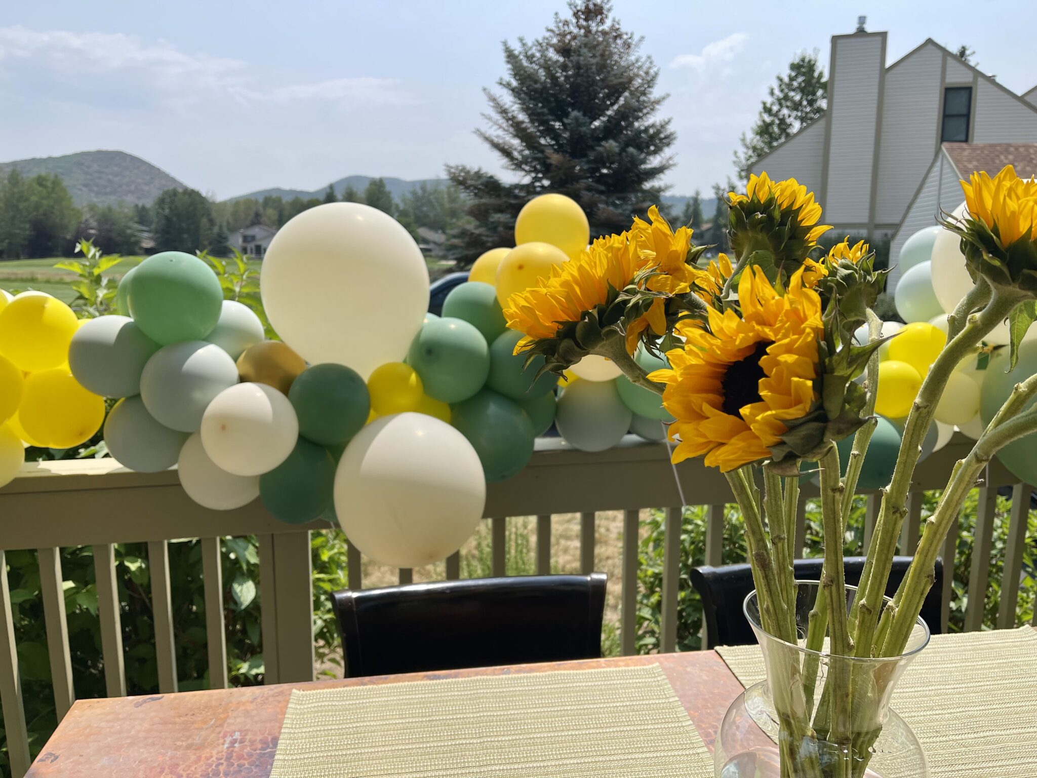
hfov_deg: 67.3
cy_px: 389
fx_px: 779
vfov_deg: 53.1
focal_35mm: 26
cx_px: 518
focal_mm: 5.1
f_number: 1.6
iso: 32
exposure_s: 1/3559
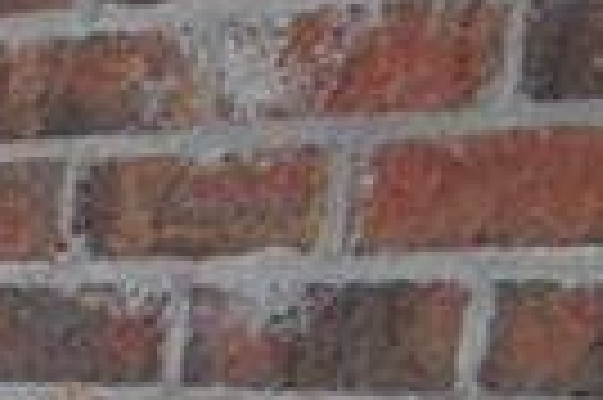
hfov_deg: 7.8
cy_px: 1261
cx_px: -1534
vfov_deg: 6.1
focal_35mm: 206
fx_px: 3446
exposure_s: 1/250
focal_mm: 18
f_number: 8
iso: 200
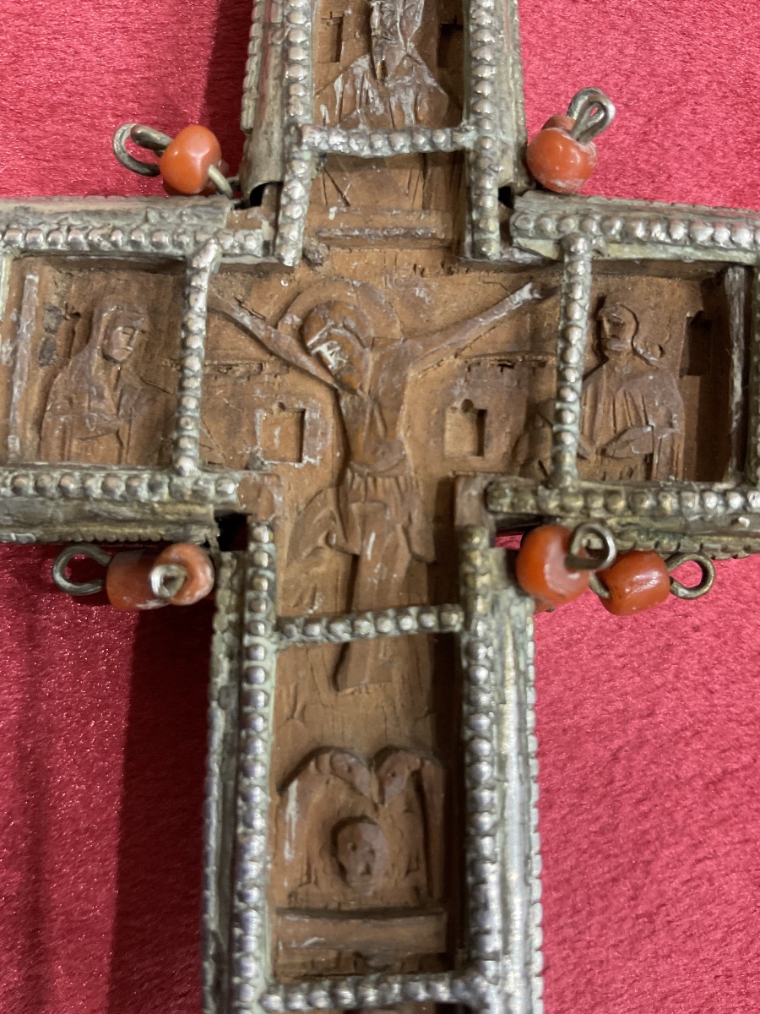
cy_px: 507
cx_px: 380
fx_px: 849
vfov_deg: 61.7
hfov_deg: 48.2
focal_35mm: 29
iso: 200
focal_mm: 3
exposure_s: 1/50
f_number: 1.8
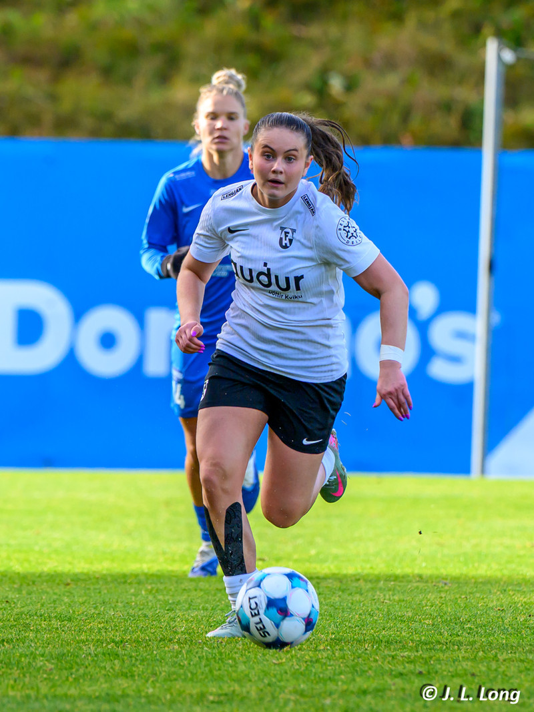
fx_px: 15440
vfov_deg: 2.6
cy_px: 342
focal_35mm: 751
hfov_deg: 2.0
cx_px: 351
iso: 640
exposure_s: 1/1000
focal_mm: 380
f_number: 6.3
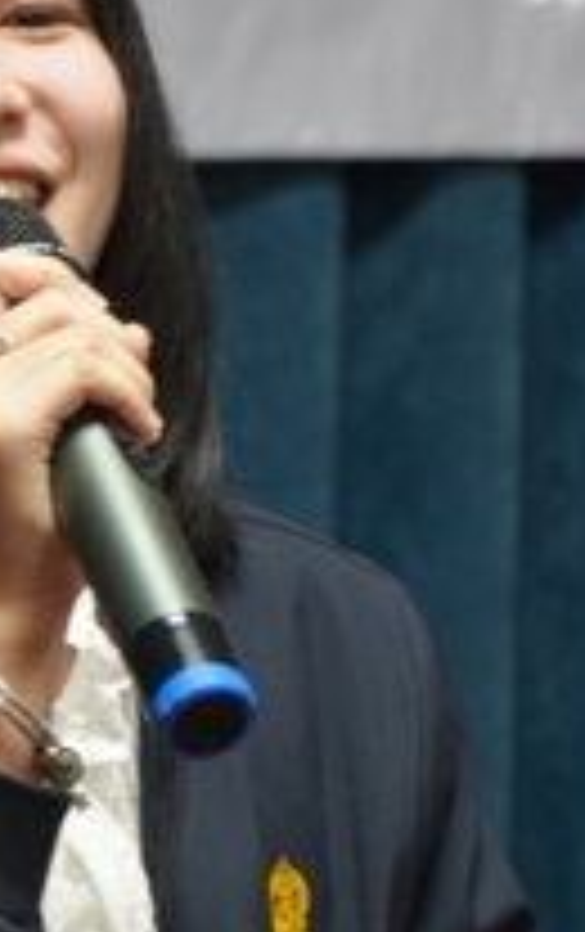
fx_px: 11403
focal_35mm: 449
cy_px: 493
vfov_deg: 4.7
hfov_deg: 2.9
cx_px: 68
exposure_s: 1/50
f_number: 4
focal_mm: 95
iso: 1250
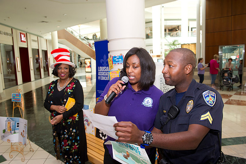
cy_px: 82
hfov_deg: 67.4
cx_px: 123
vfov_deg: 47.9
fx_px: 184
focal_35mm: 27
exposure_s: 1/200
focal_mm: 27
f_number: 6.3
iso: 1250
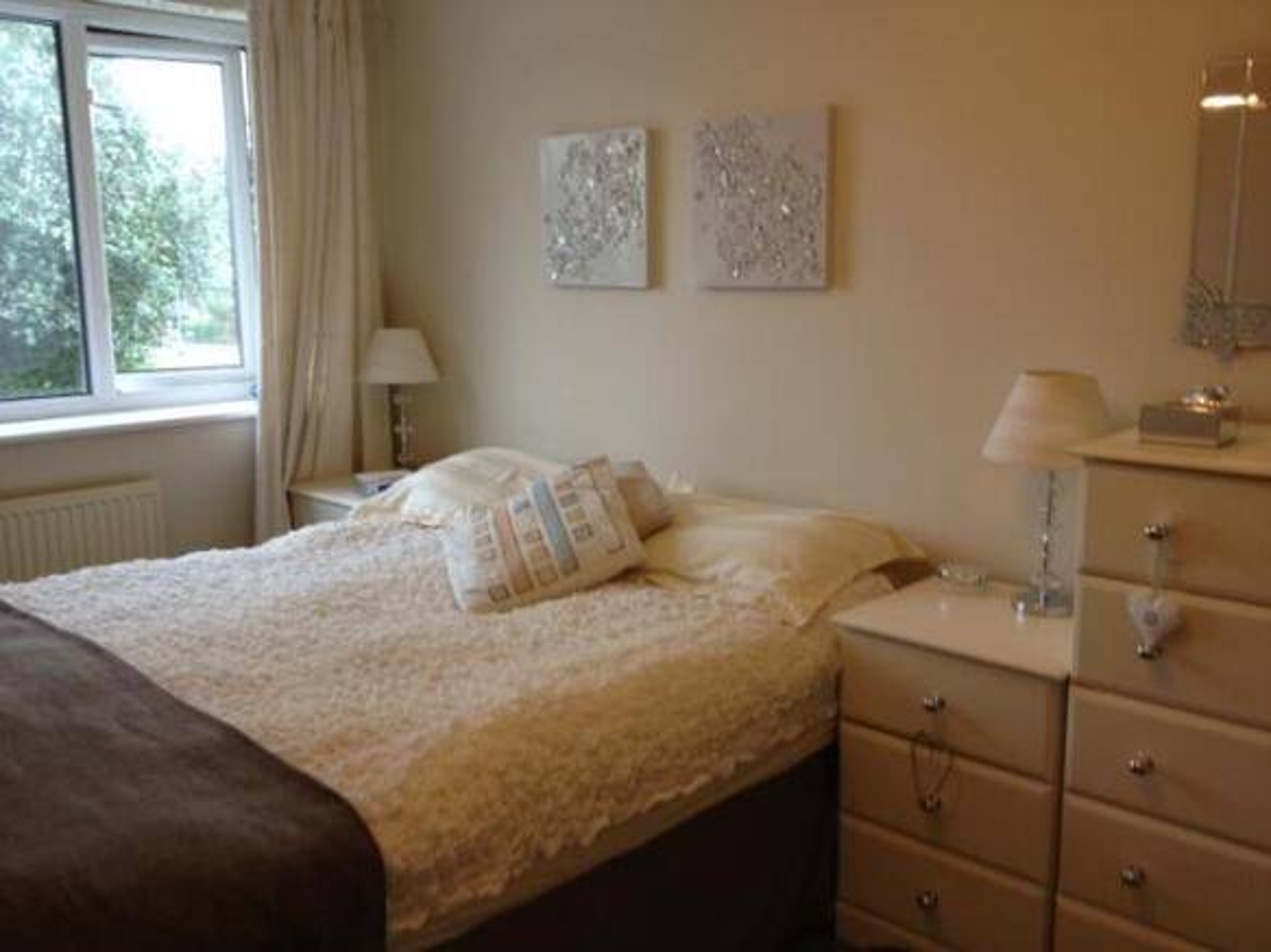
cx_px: 636
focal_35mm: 35
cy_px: 476
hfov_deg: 52.6
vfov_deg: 40.7
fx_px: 1285
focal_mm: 4.28
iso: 64
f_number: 2.4
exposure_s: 1/20
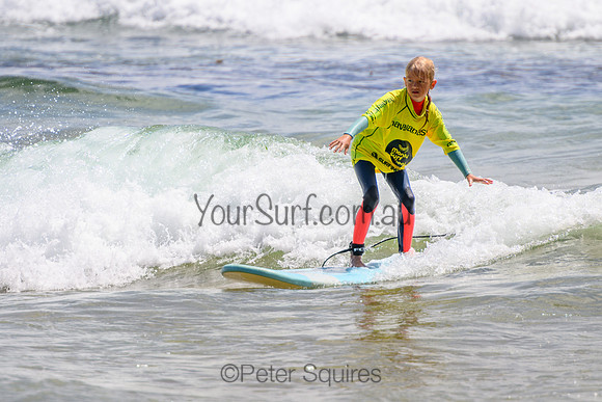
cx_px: 289
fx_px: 9197
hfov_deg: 3.7
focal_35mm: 550
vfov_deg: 2.5
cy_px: 239
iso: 220
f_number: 5.6
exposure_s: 1/2000
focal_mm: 400
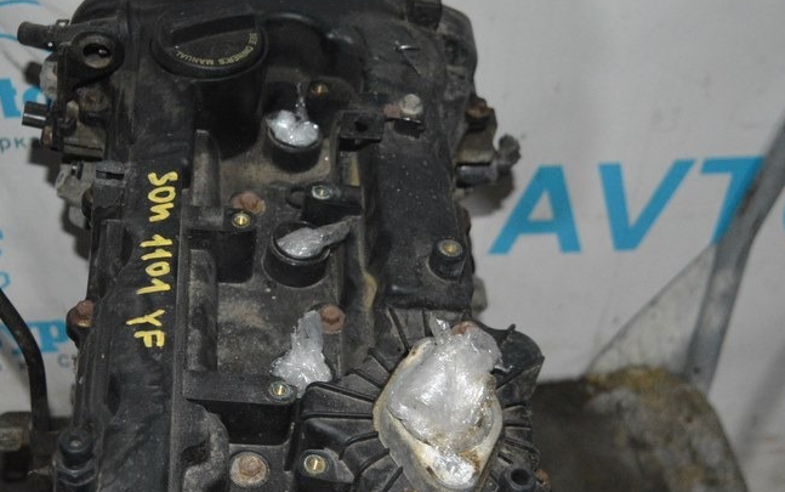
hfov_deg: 34.7
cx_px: 251
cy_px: 340
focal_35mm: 58
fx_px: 1241
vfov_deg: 22.3
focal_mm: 24
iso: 3200
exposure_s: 1/60
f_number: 4
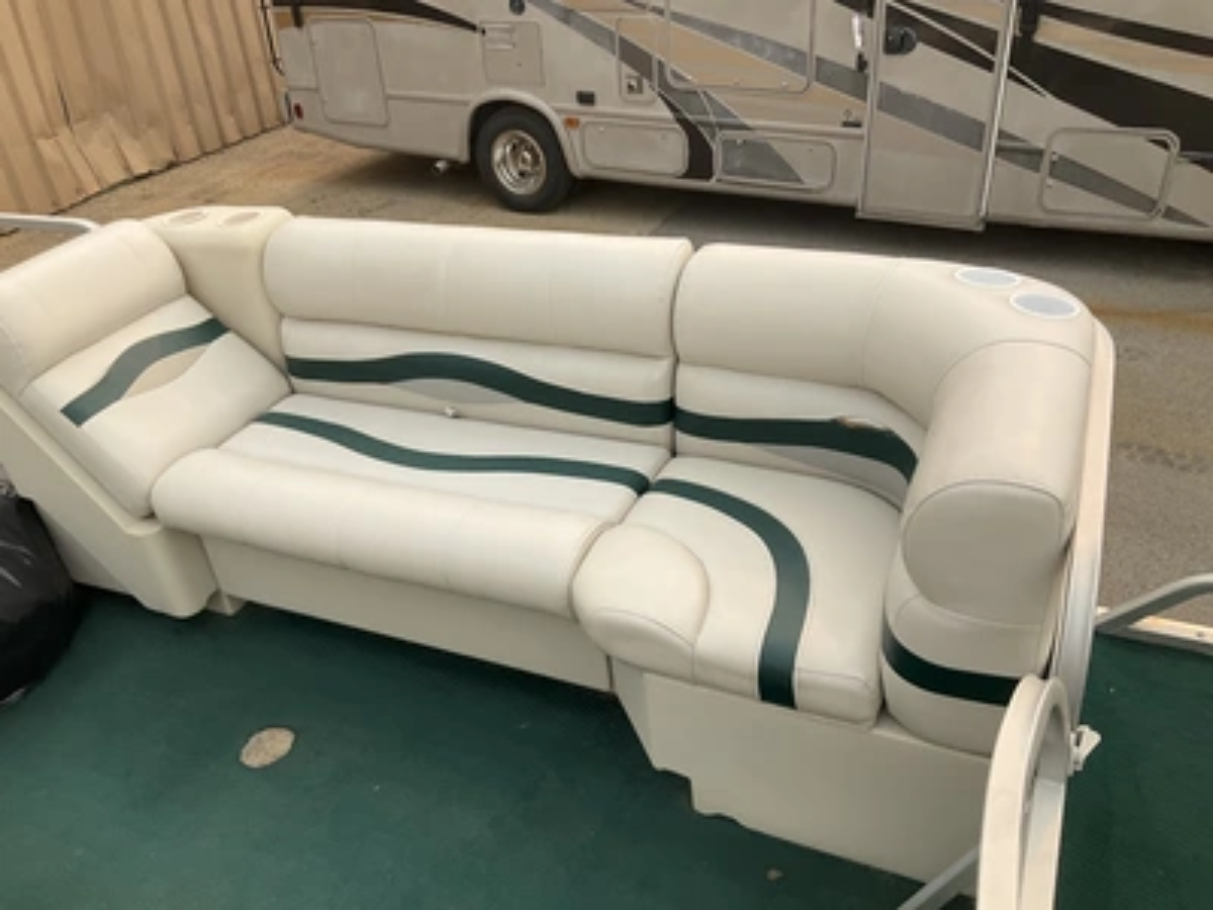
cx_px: 606
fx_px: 1016
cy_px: 455
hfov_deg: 61.7
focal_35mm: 29
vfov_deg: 48.2
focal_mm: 3
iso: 25
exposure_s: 1/1168
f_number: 1.8
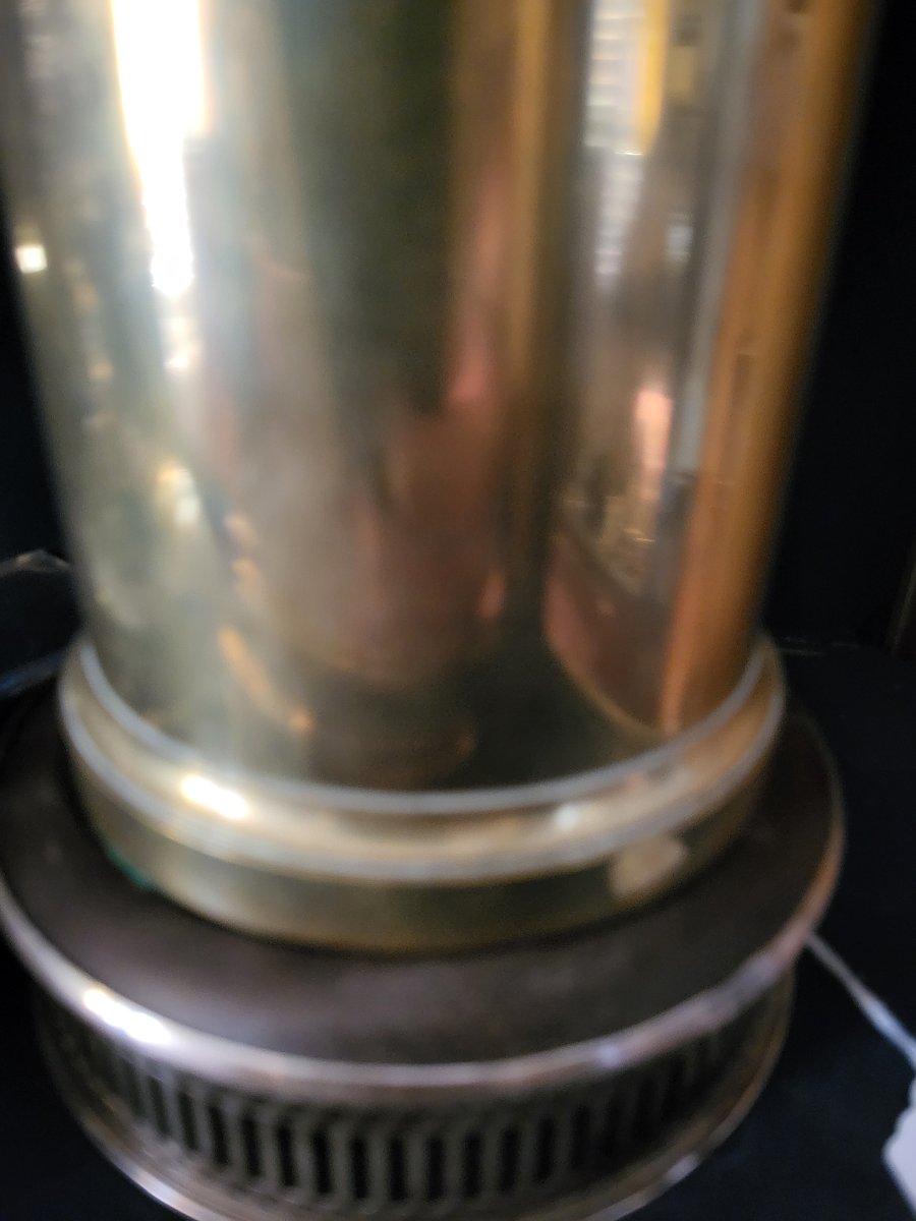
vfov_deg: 67.3
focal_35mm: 26
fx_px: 917
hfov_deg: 53.1
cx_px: 458
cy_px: 610
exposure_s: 1/25
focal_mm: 5.4
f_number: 1.8
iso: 1250
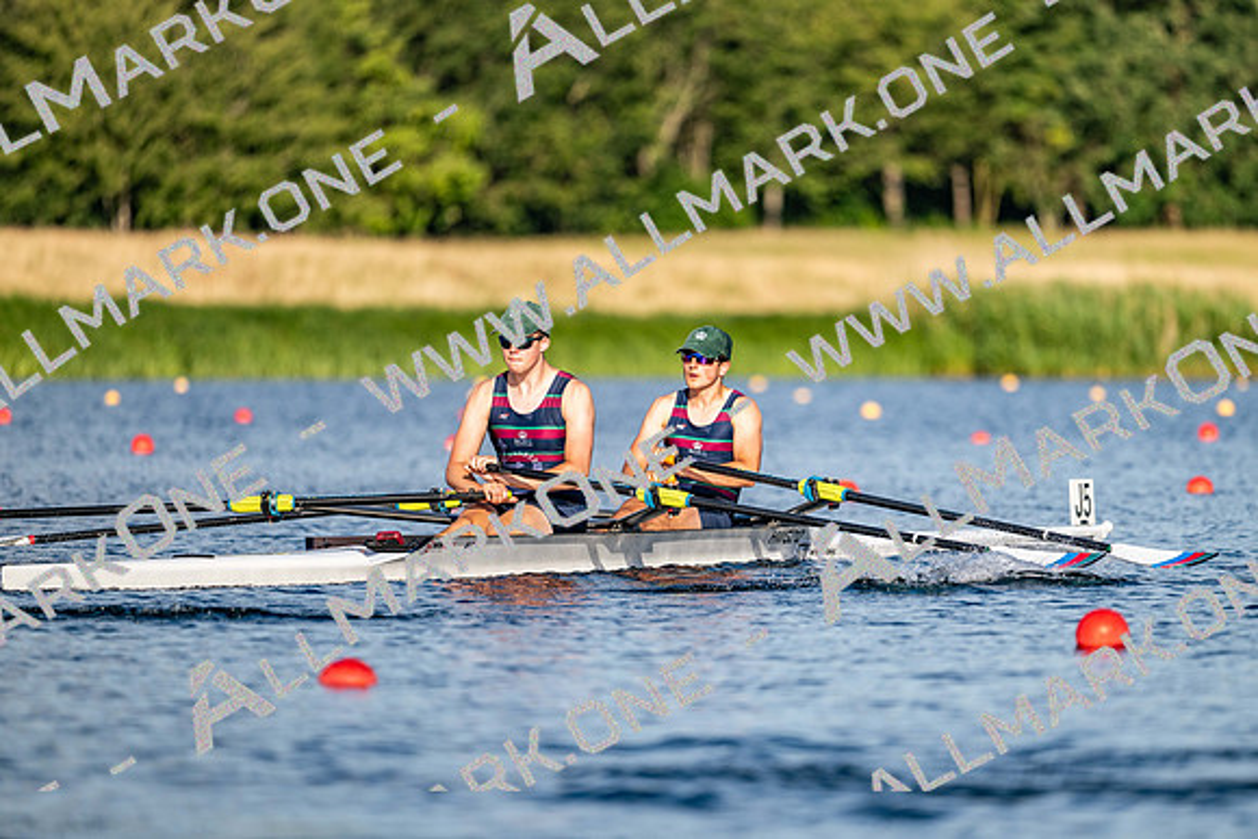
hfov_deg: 5.2
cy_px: 420
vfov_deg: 3.4
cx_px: 629
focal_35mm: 400
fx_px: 13980
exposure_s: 1/2500
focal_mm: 400
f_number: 4.5
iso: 250
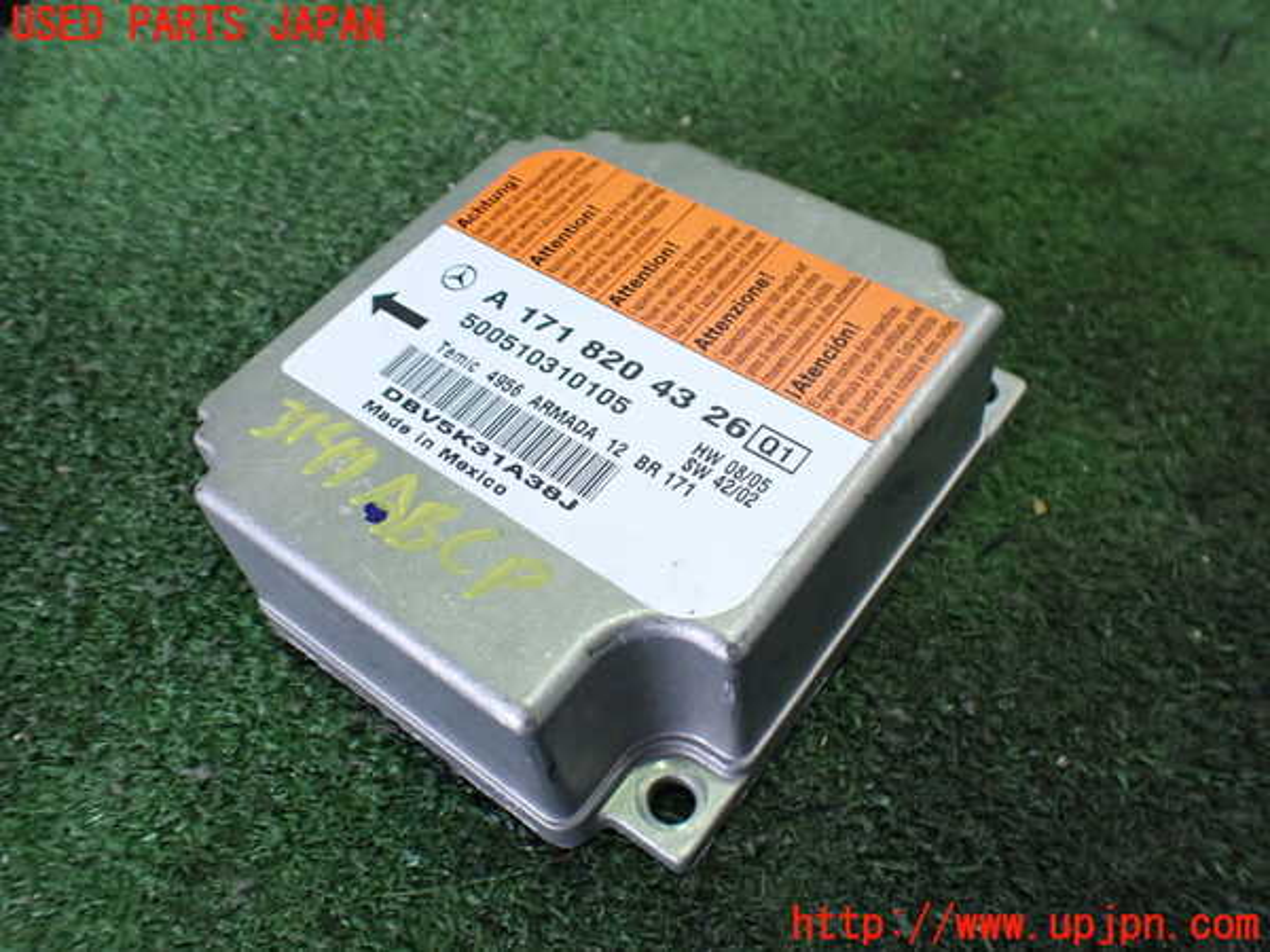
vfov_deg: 46.8
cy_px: 476
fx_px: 1101
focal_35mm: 30
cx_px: 635
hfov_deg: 60.0
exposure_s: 1/100
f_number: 2.3
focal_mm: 5.4
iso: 800
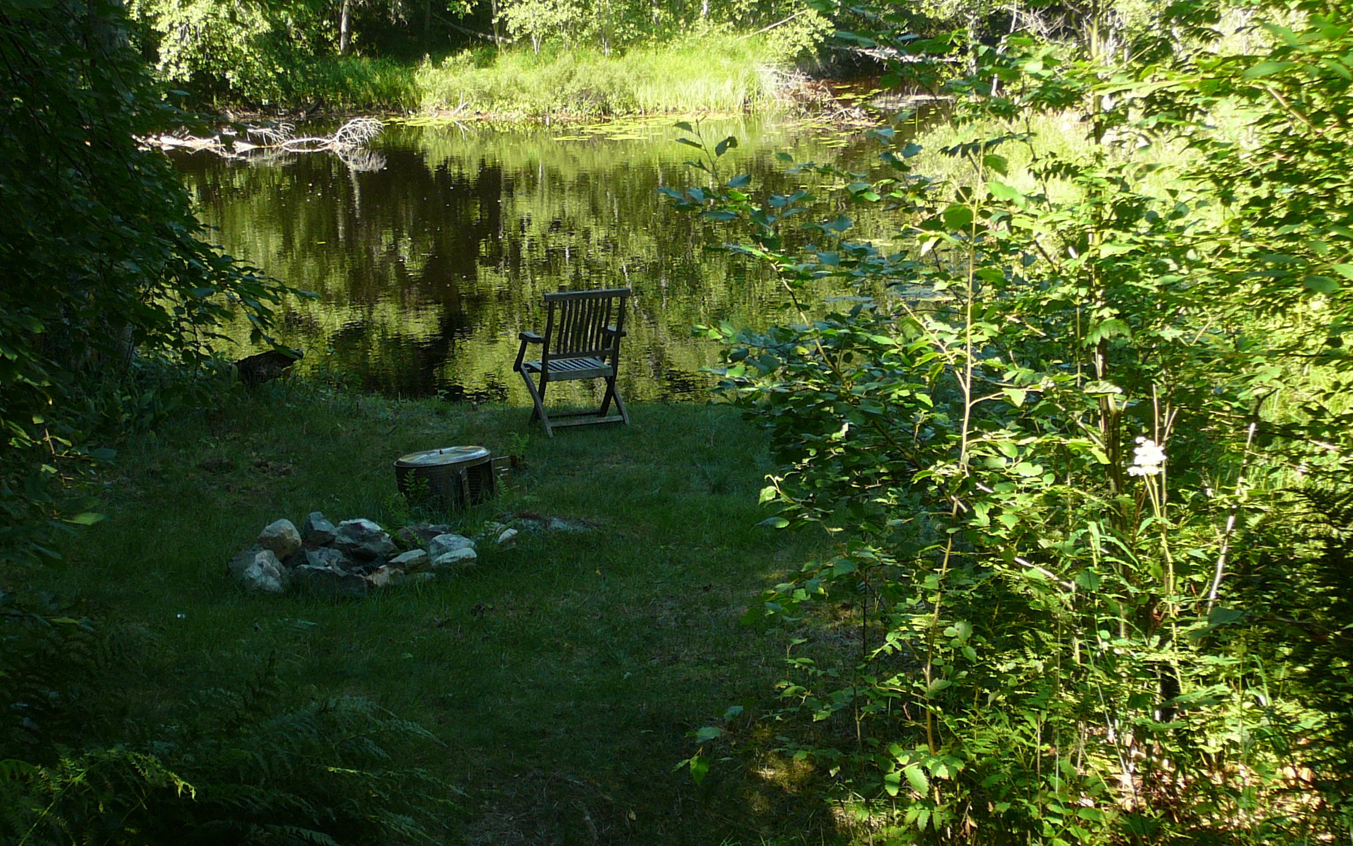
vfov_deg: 21.6
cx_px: 614
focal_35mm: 60
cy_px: 351
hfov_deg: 34.0
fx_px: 2212
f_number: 3.4
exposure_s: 1/125
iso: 80
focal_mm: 7.3
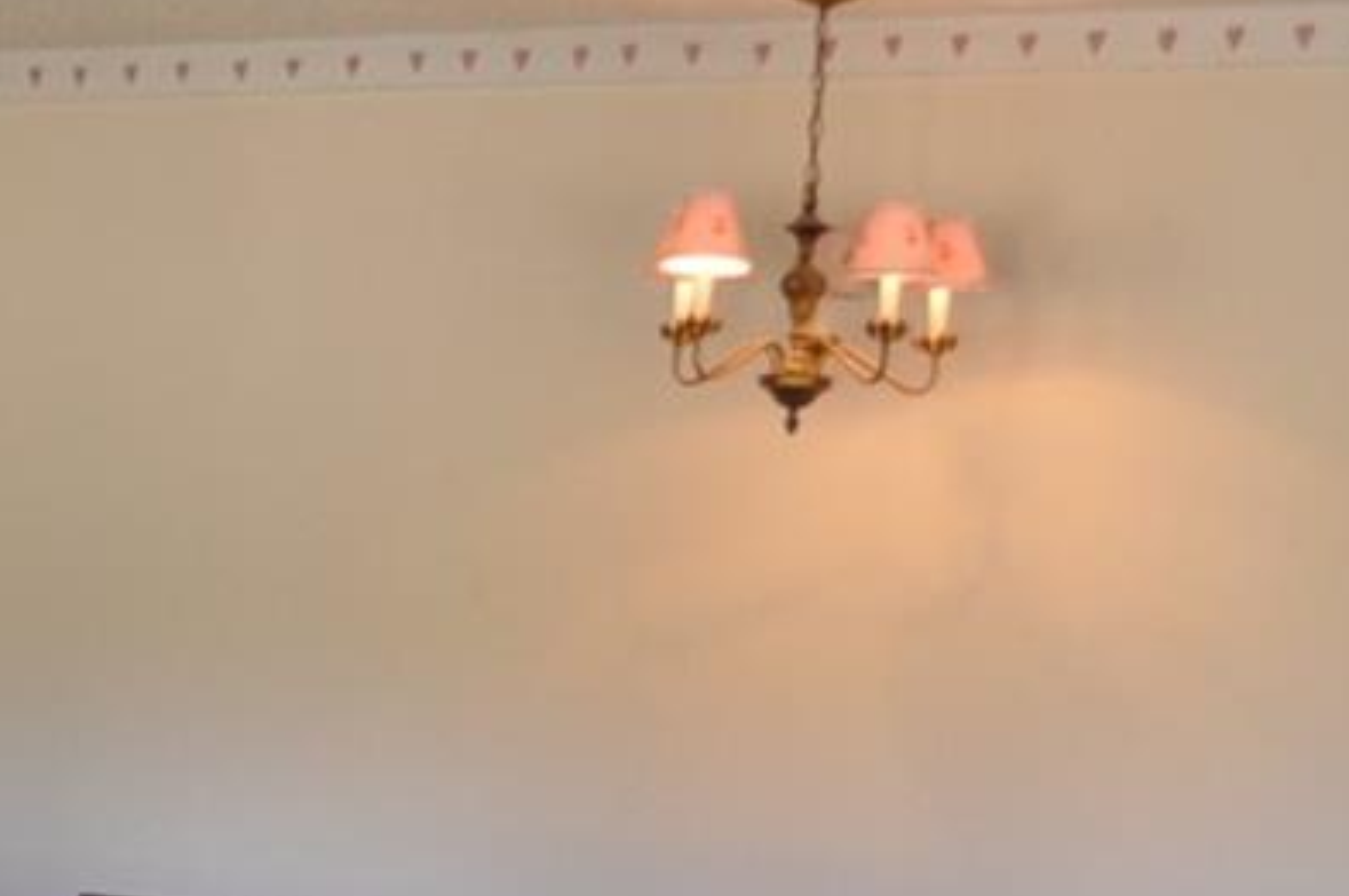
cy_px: 1236
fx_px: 4117
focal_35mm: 110
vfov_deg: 12.0
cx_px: -553
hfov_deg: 17.1
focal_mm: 18
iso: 400
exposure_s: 1/80
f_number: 4.5
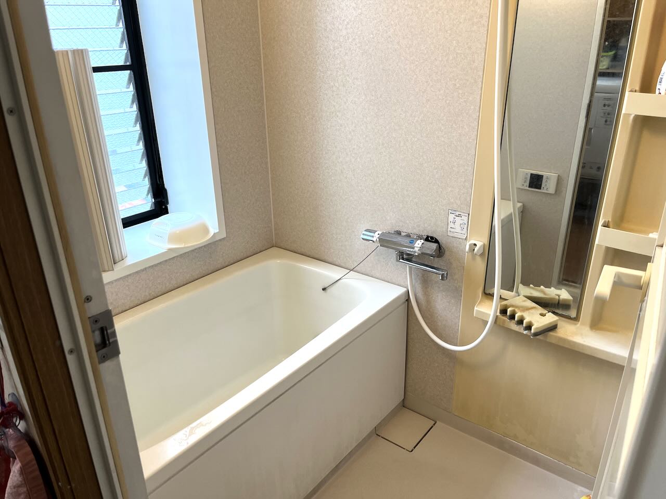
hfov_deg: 67.3
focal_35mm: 26
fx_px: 500
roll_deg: +1.4
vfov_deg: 53.1
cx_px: 333
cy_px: 250
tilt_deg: -23.8
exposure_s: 1/100
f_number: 1.6
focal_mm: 5.1
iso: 64
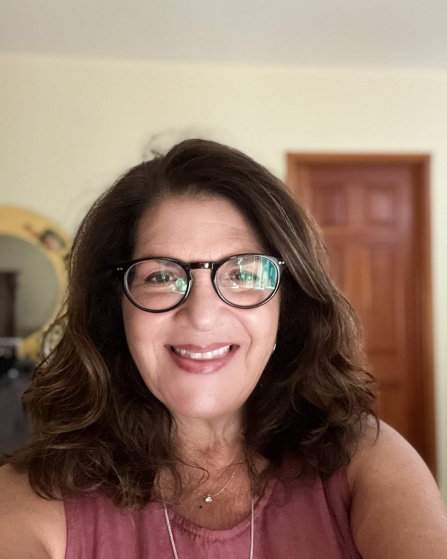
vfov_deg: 55.6
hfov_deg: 45.8
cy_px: 292
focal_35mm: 32
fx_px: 529
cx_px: 224
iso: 800
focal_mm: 2.71
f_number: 2.2
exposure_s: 1/27
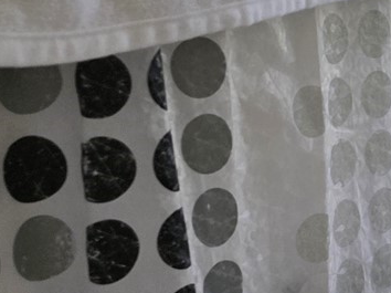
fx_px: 1174
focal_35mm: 104
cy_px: 212
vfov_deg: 14.2
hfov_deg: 15.7
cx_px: 738
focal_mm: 6.25
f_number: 1.7
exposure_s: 1/120
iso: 320
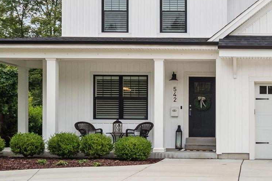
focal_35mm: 60
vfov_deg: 22.5
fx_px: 453
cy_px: 55
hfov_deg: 31.9
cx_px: 242
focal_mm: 14
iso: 400
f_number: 8
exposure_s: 1/2500
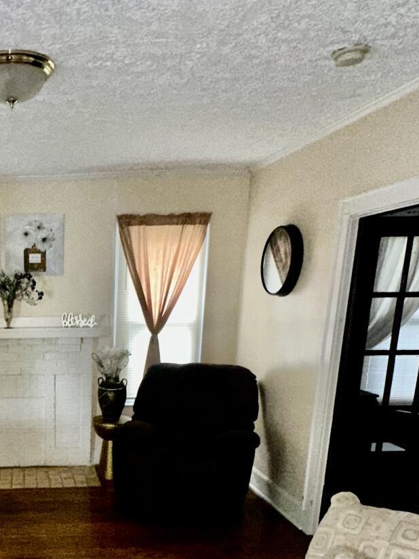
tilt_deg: -14.3
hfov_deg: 38.1
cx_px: 21
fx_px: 549
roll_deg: -0.4
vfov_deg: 51.4
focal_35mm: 34
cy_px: 428
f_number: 2.2
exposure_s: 1/30
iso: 400
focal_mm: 2.22
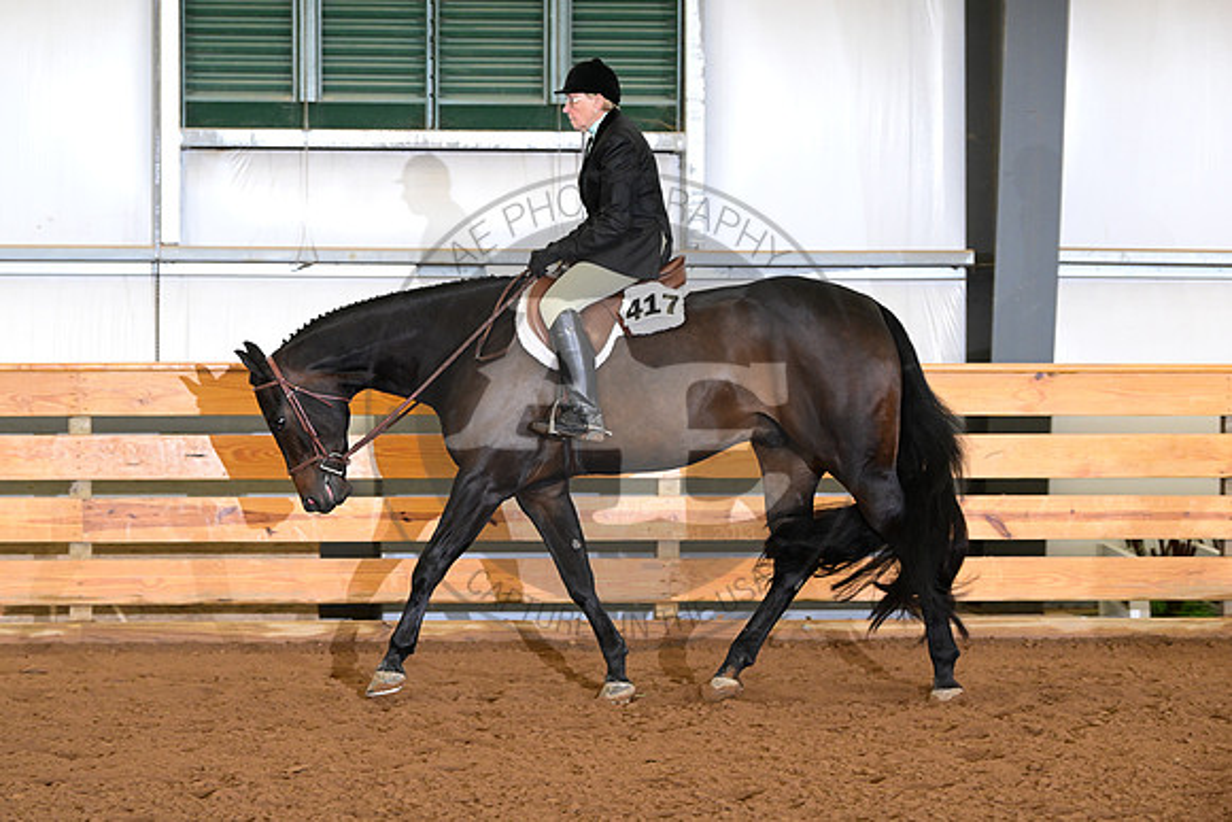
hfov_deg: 15.2
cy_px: 411
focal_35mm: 135
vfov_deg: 10.2
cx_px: 616
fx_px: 4621
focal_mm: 135
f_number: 5
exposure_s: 1/200
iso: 2500
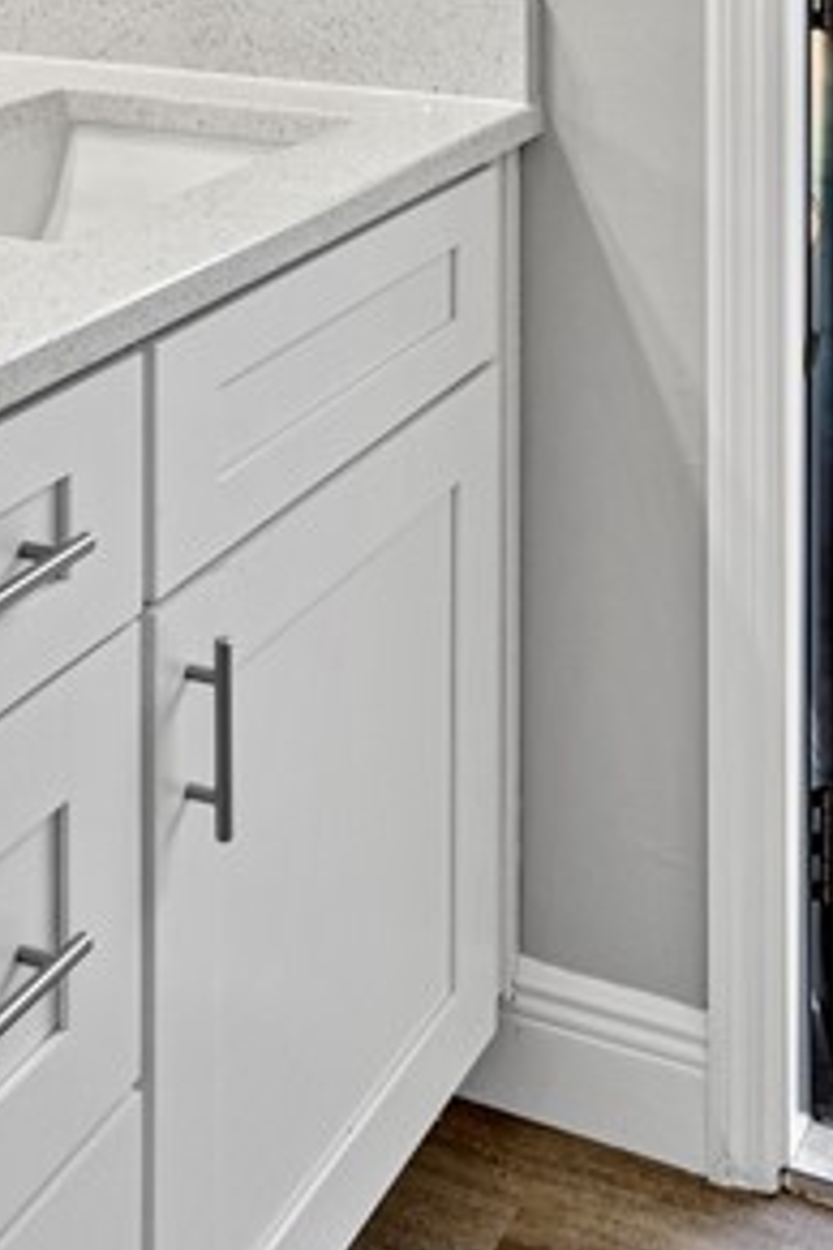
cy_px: -249
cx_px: 485
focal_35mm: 56
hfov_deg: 24.2
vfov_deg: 30.3
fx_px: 1944
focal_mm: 10
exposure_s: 1/3
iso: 100
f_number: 8
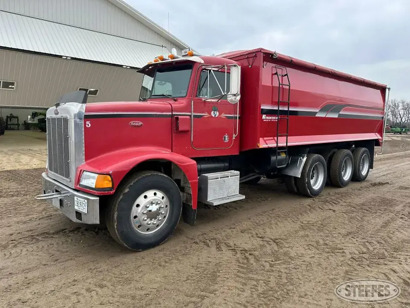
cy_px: 154
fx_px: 284
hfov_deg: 71.6
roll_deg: -0.7
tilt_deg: -5.3
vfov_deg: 56.8
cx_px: 205
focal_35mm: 24
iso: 80
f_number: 1.78
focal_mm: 6.86
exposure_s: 1/238
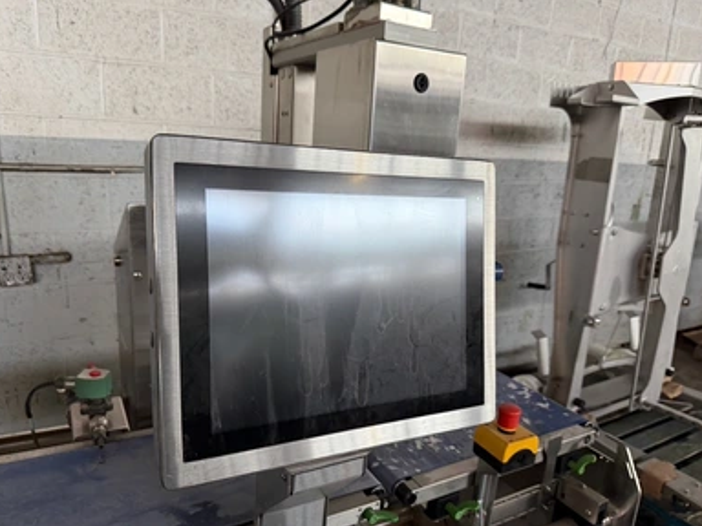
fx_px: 507
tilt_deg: -15.5
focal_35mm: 25
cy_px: 270
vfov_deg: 54.9
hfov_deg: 69.4
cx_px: 340
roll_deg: -3.3
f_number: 1.78
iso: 250
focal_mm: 6.76
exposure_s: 1/60
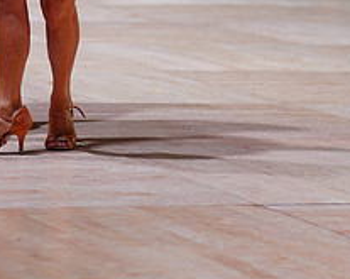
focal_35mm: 253
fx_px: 2617
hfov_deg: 7.6
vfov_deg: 6.0
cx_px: 63
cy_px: -172
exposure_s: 1/400
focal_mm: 96
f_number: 2.8
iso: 500
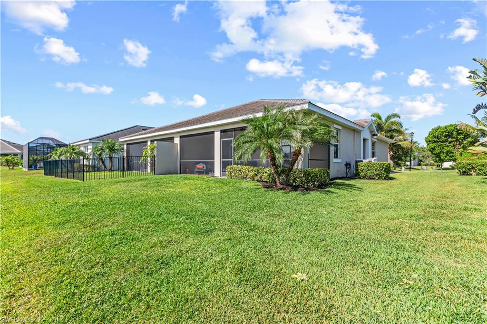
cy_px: 162
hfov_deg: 96.8
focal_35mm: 16
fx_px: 216
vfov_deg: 73.7
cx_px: 244
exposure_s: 1/125
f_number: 10
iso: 400
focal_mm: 16
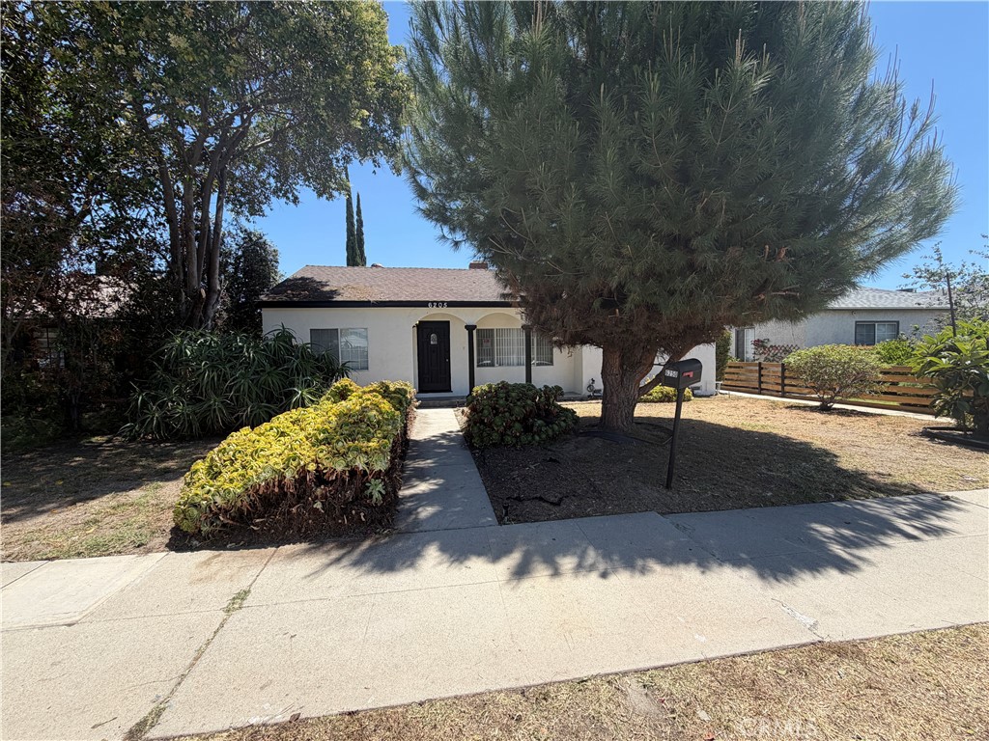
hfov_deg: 102.1
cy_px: 370
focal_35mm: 14
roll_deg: +1.0
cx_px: 494
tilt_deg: -2.1
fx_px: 400
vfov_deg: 85.7
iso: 32
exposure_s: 1/770
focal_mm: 2.22
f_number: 2.2
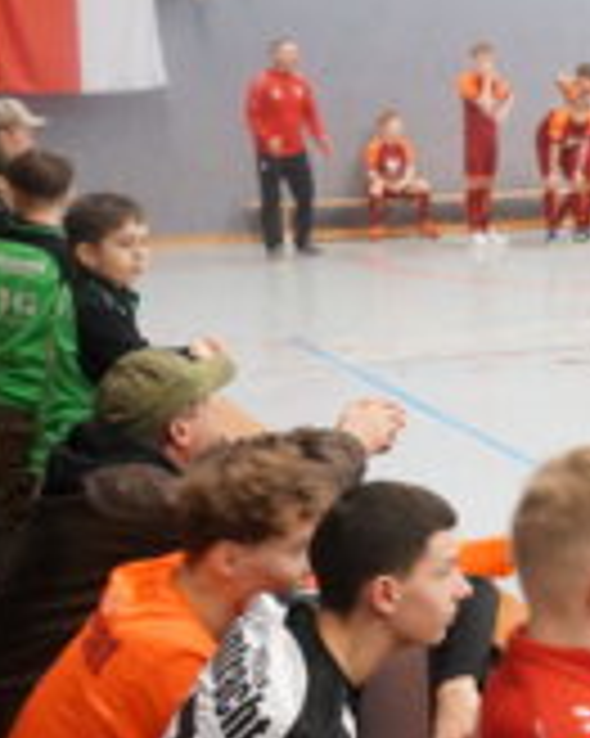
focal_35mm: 106
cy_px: 230
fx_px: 2319
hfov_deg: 13.7
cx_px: 874
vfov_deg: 18.0
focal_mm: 31
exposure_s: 1/20
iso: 3200
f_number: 11
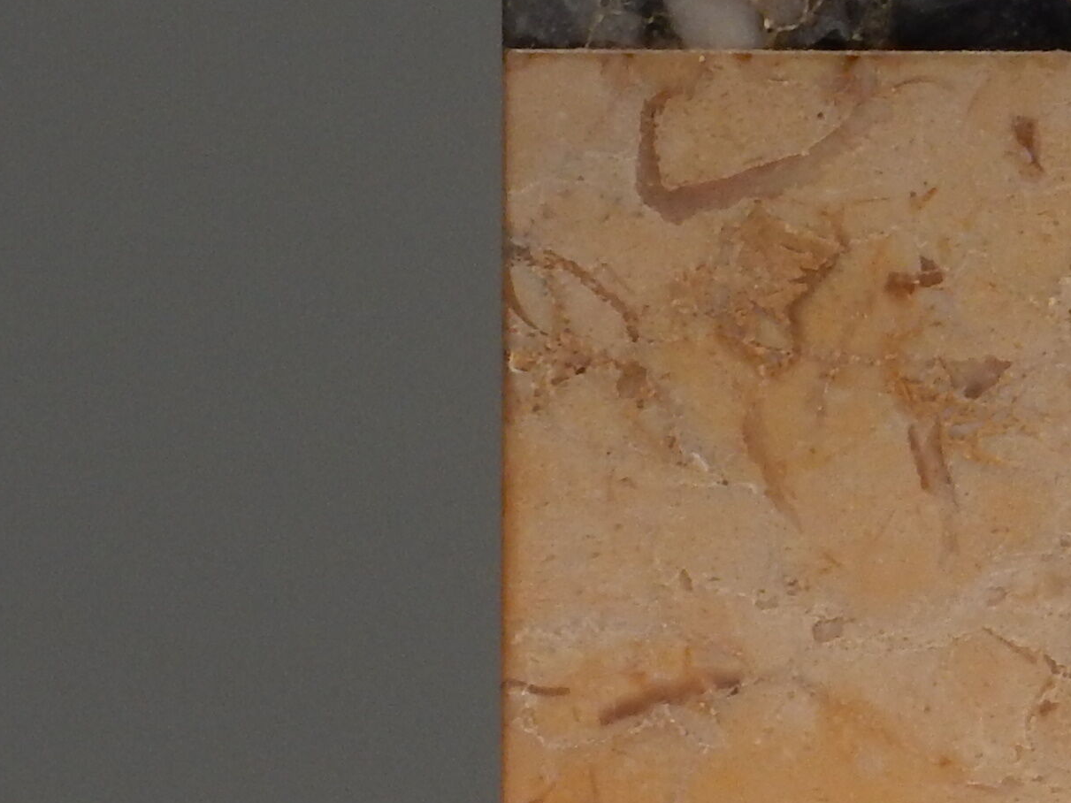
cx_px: 2029
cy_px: 504
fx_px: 19304
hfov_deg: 3.2
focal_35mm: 624
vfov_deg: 2.4
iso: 125
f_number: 6
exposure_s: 1/50
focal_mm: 29.2
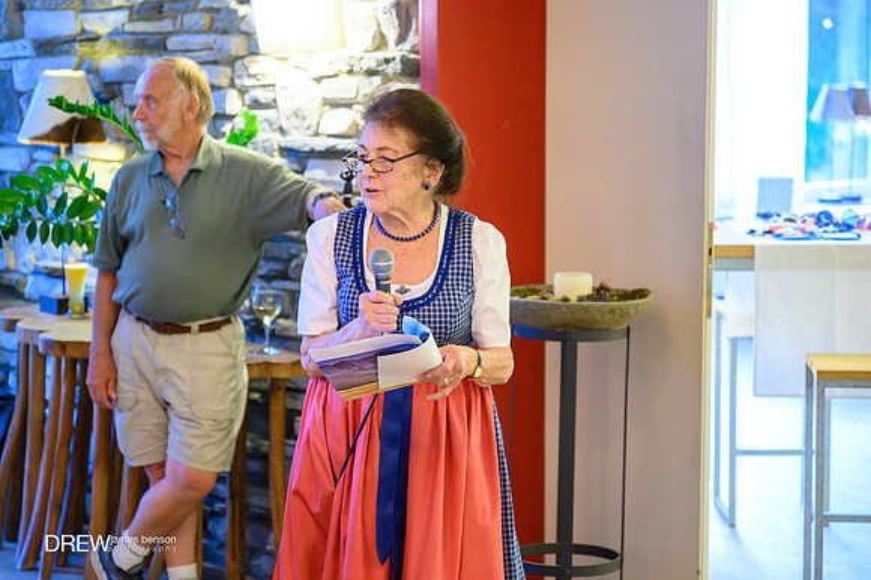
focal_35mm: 79
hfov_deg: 25.6
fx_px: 1913
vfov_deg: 17.2
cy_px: 298
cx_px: 388
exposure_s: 1/100
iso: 2500
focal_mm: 70
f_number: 2.8
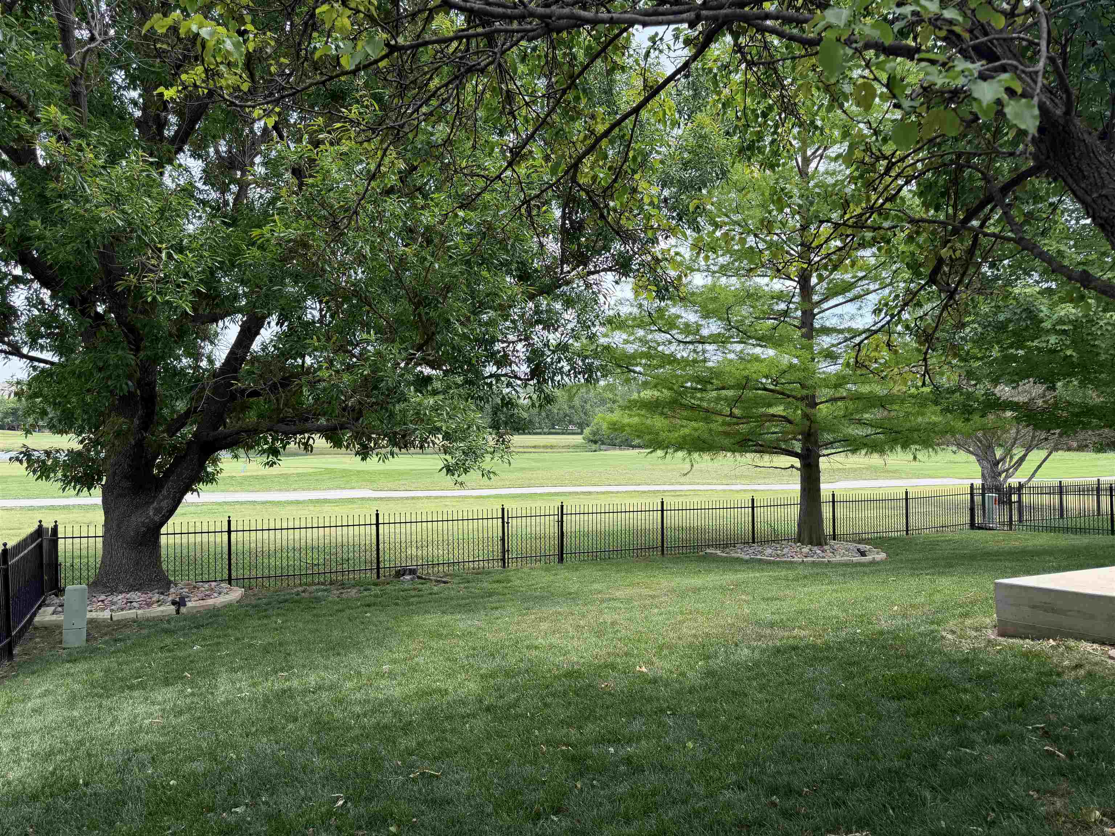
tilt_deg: +1.2
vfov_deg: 56.8
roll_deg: +0.3
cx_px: 558
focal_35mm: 24
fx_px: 773
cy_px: 418
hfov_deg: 71.6
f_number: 1.78
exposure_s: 1/1192
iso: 80
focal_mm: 6.76
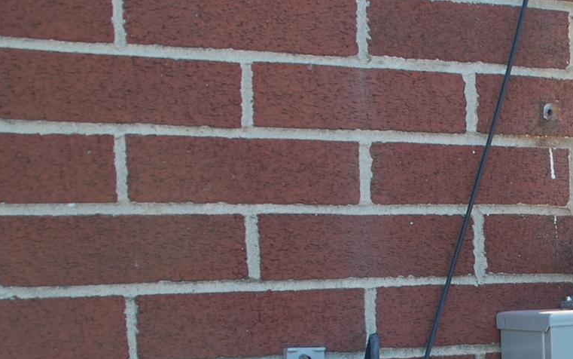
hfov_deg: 25.7
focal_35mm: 74
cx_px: 637
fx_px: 1156
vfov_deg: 16.9
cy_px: 427
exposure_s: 1/160
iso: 200
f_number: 6.3
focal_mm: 18
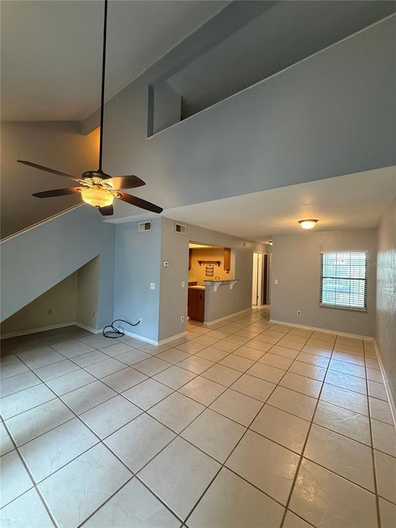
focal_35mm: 14
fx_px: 214
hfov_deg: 85.7
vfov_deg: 102.1
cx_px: 198
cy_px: 264
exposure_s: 1/60
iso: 400
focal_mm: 2.22
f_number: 2.2
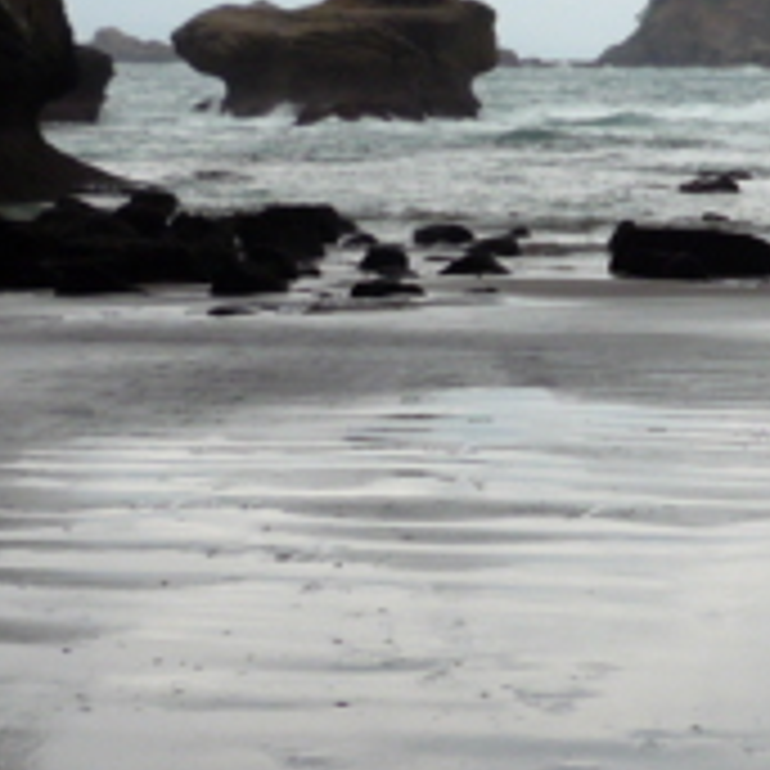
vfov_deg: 16.2
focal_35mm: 107
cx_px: 639
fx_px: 2693
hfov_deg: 16.1
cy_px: 225
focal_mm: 4.5
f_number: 2.8
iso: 100
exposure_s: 1/320
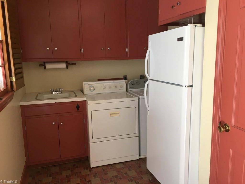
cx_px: 122
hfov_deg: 61.7
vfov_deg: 48.2
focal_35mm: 29
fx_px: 205
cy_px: 92
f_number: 2.2
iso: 50
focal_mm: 4.15
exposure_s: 1/30
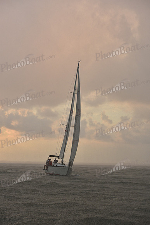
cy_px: 112
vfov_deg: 28.8
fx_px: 437
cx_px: 75
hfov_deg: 19.5
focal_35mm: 70
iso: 400
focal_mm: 70
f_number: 6.3
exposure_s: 1/500
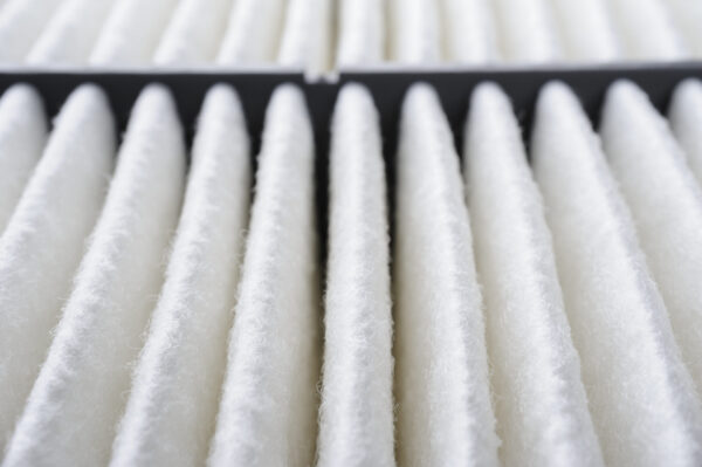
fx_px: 779
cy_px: 234
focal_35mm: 40
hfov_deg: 48.5
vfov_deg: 33.3
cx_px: 351
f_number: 18
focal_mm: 40
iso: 200
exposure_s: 1/100
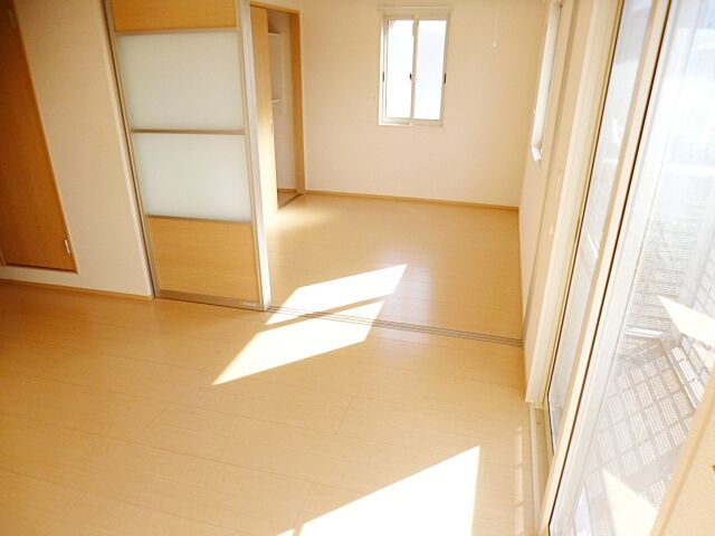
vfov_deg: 56.8
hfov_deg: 71.6
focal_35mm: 24
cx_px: 358
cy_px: 268
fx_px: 496
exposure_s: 1/160
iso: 100
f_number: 2.5
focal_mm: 4.3
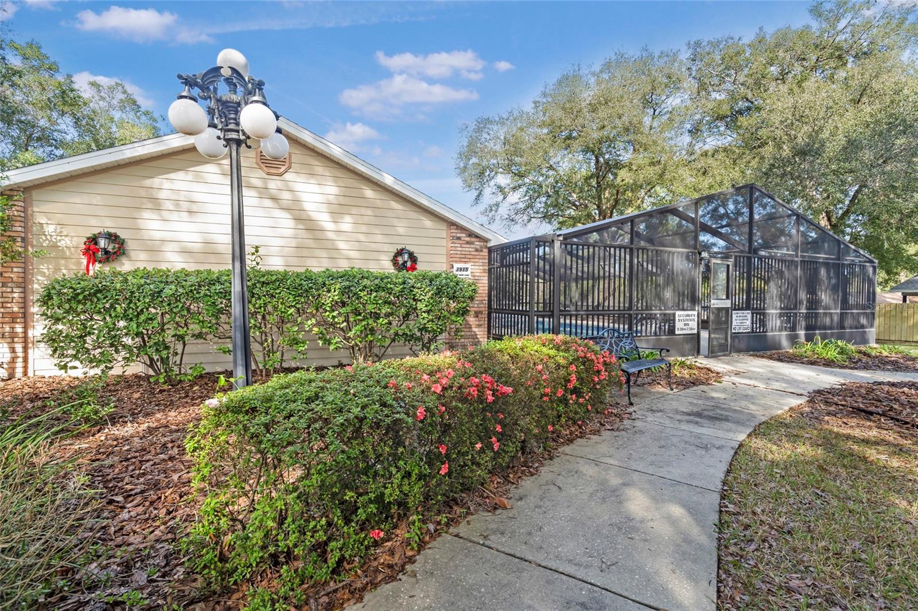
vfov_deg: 73.7
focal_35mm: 16
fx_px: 408
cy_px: 306
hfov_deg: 96.7
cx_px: 459
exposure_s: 1/50
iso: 400
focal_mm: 16
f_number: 8
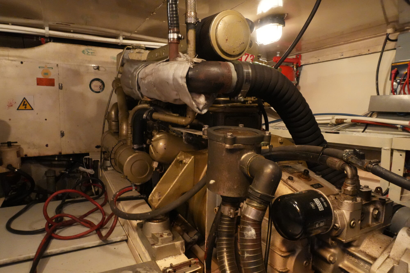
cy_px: 136
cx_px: 205
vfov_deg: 53.1
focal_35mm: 24
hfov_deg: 73.7
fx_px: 273
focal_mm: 16
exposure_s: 1/6
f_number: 13
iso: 6400
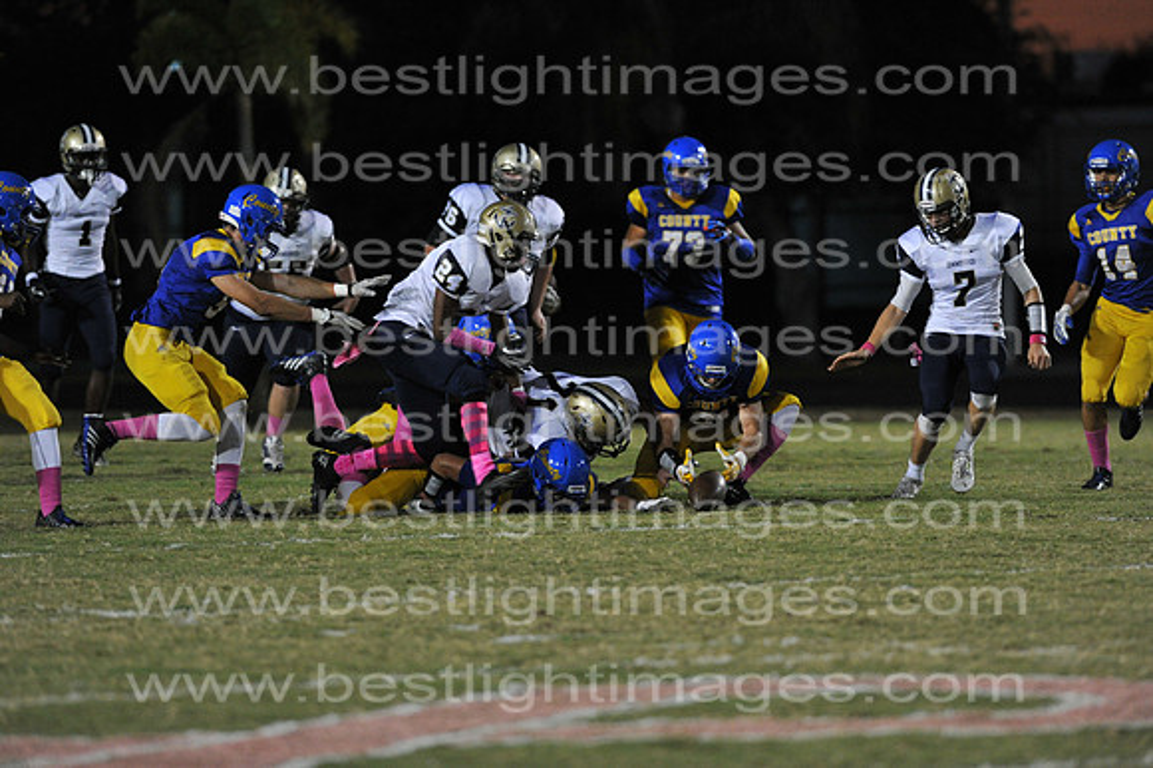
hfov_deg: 6.9
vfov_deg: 4.6
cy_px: 384
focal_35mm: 300
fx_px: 9602
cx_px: 576
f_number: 4
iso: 5000
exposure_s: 1/500
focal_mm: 300
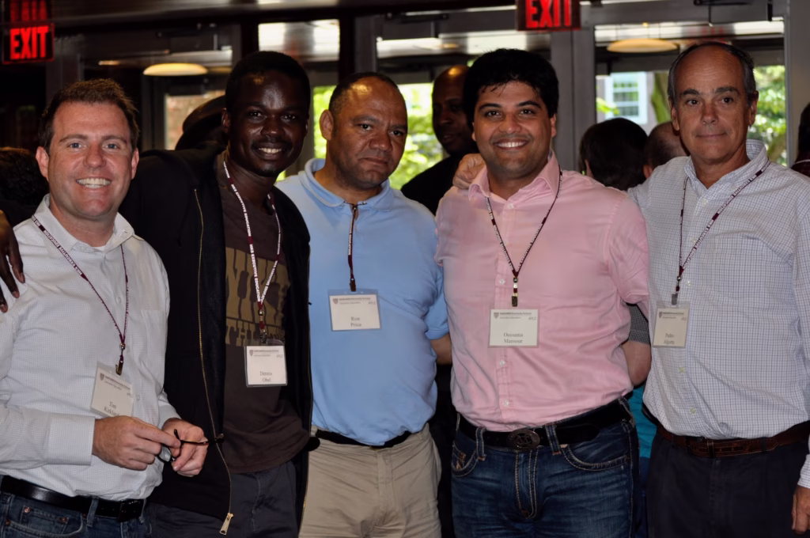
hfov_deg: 24.6
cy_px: 269
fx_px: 1854
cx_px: 405
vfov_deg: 16.5
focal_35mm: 82
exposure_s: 1/30
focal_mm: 55
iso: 320
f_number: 4
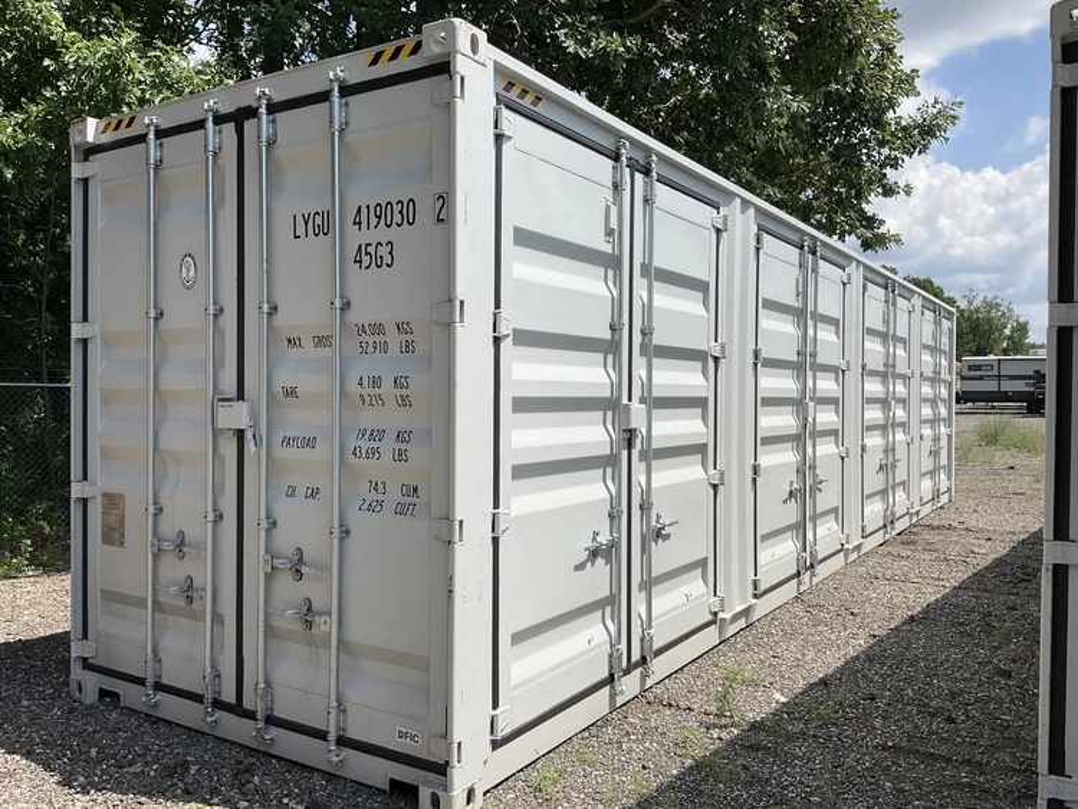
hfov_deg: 61.6
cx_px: 539
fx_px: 903
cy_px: 404
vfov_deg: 48.3
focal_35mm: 29
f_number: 1.8
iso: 25
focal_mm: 3
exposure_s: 1/2667
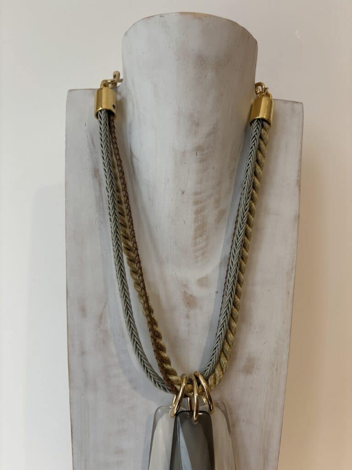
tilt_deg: -2.1
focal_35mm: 26
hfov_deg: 53.1
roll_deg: -1.4
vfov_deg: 67.3
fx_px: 353
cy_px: 235
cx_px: 176
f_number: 1.6
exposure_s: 1/684
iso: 50
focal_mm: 5.96
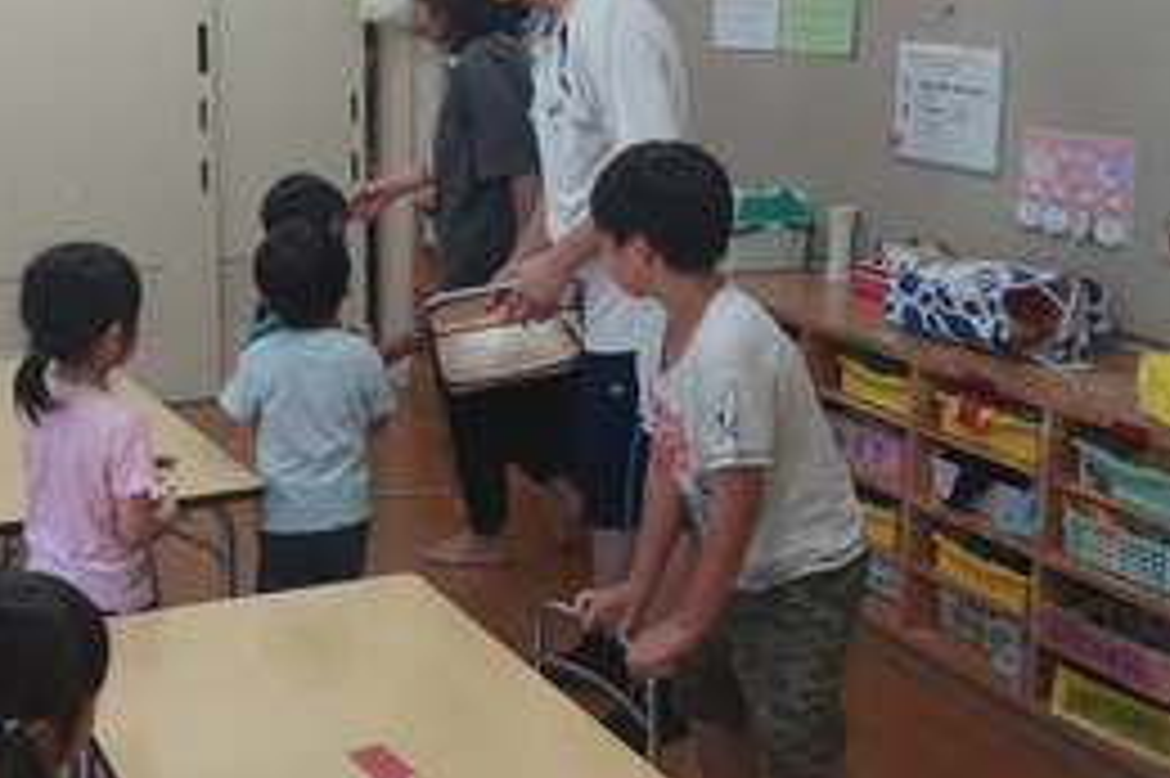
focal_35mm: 52
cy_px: 238
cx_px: 346
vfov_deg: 25.8
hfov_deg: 37.6
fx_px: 1689
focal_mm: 20
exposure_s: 1/160
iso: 2000
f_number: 4
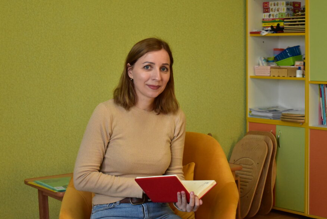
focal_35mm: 81
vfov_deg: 16.9
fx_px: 736
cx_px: 163
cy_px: 111
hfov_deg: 25.0
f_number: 8
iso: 5000
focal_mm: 50
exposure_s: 1/250
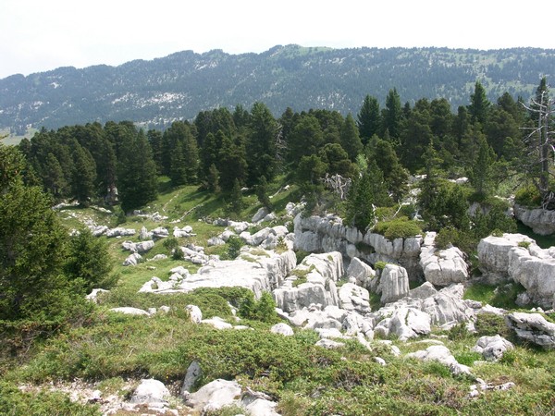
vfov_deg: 41.8
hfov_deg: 54.0
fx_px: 545
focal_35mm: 34
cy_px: 208
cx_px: 278
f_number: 5.6
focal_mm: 8.8
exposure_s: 1/200
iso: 64
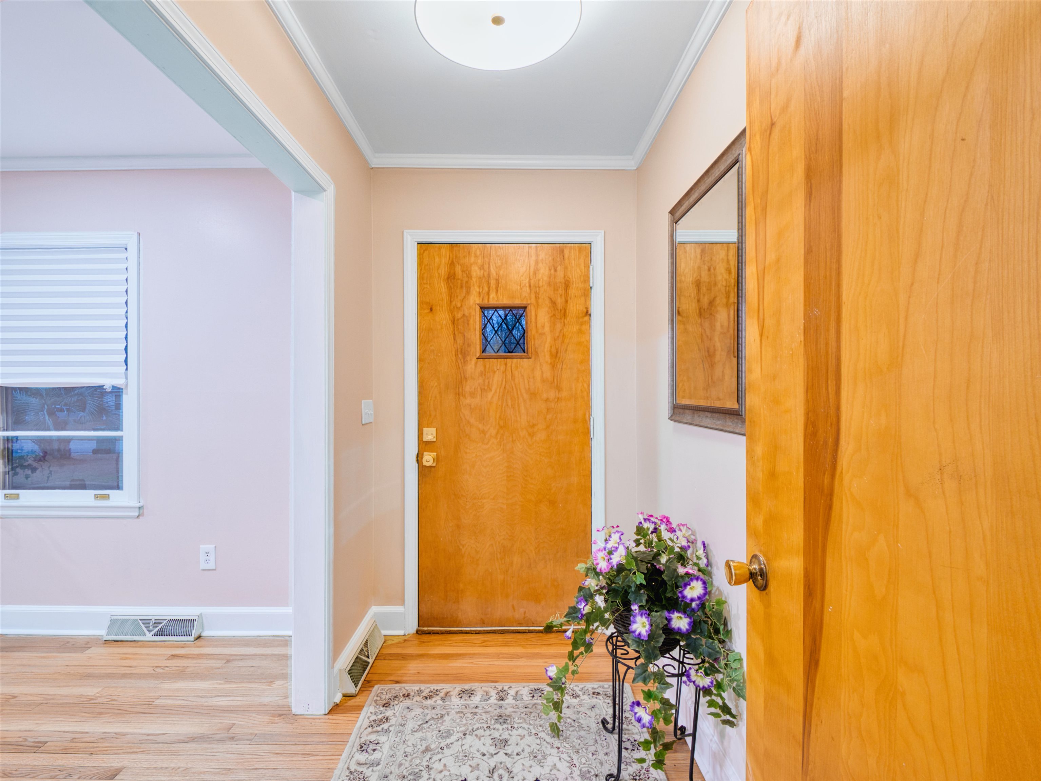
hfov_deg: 94.5
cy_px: 390
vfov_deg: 78.1
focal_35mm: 16
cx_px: 520
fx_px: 481
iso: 200
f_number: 8
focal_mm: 8
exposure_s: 1/2
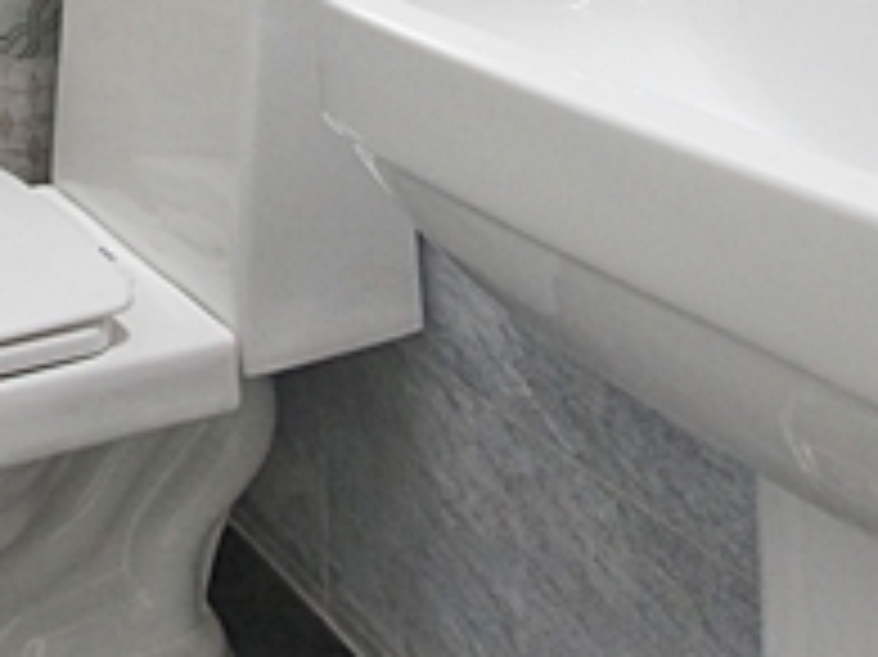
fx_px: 1647
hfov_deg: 28.6
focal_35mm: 65
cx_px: 81
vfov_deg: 19.0
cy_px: -400
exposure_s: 1/25
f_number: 6.3
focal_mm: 11
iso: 800
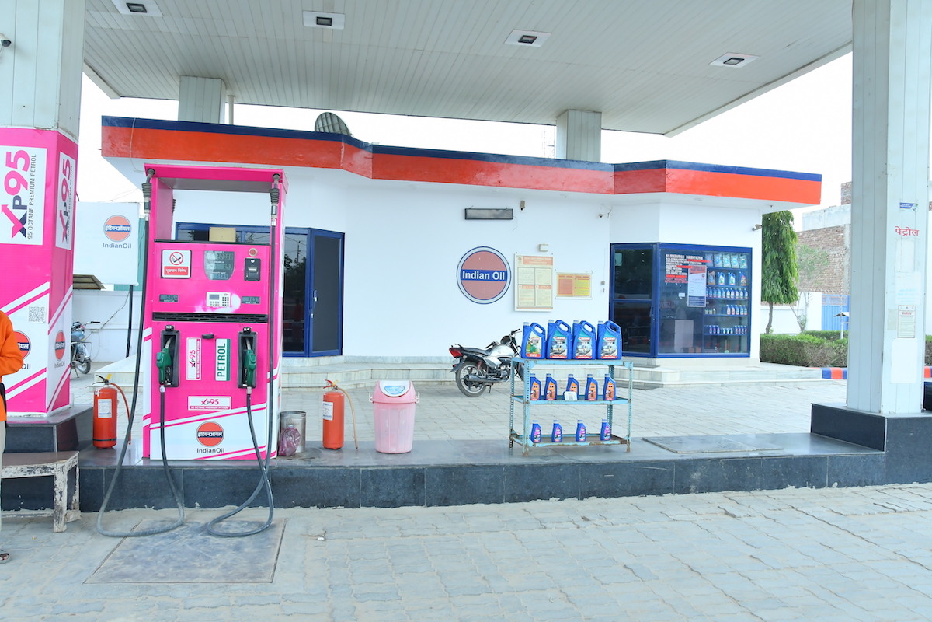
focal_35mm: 27
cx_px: 466
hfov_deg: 67.4
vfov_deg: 47.9
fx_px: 699
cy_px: 311
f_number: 9
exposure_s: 1/125
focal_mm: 18
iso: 400
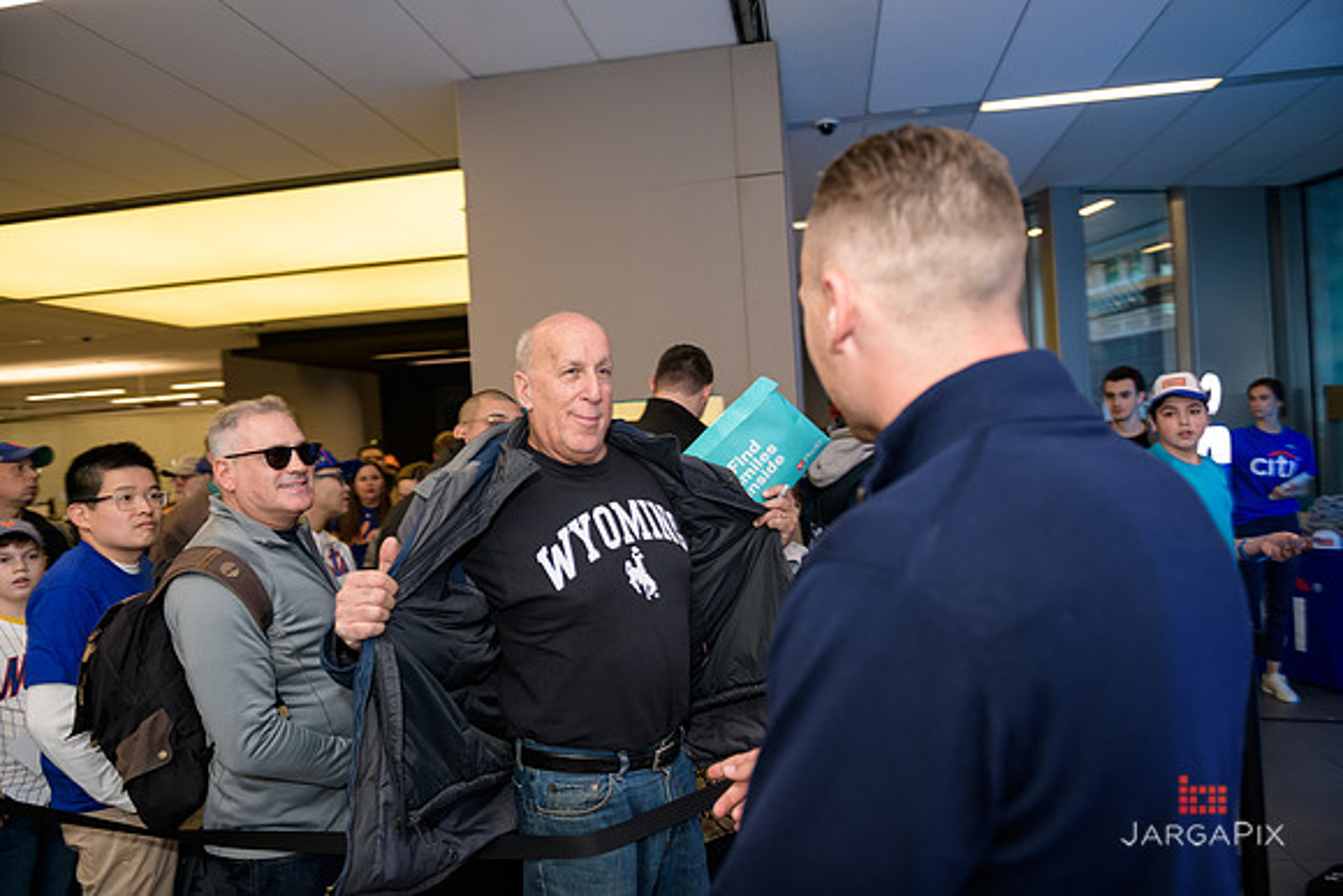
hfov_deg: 73.7
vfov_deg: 53.2
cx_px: 672
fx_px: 896
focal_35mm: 24
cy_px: 448
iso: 400
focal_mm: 24
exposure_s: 1/125
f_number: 3.2
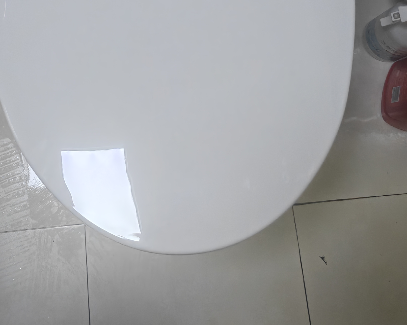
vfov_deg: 23.0
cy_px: -122
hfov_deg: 32.9
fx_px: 687
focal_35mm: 57
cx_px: 153
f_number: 1.6
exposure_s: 1/177
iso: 1600
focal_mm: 6.06
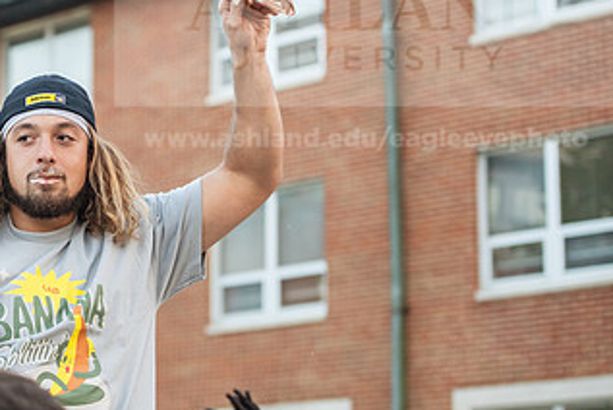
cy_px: 179
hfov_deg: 15.8
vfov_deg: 10.7
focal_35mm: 128
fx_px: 2182
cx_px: 56
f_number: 3.2
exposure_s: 1/400
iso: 800
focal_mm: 70
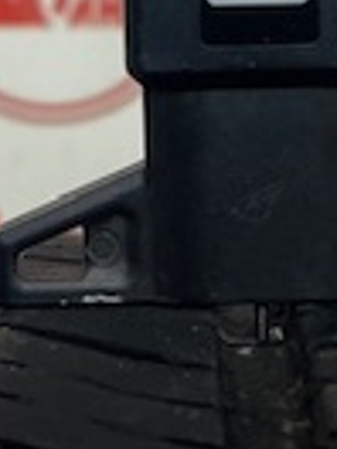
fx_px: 1636
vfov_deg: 14.6
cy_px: -218
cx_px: 119
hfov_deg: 11.8
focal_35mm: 126
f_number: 1.6
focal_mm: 4.2
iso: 100
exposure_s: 1/100
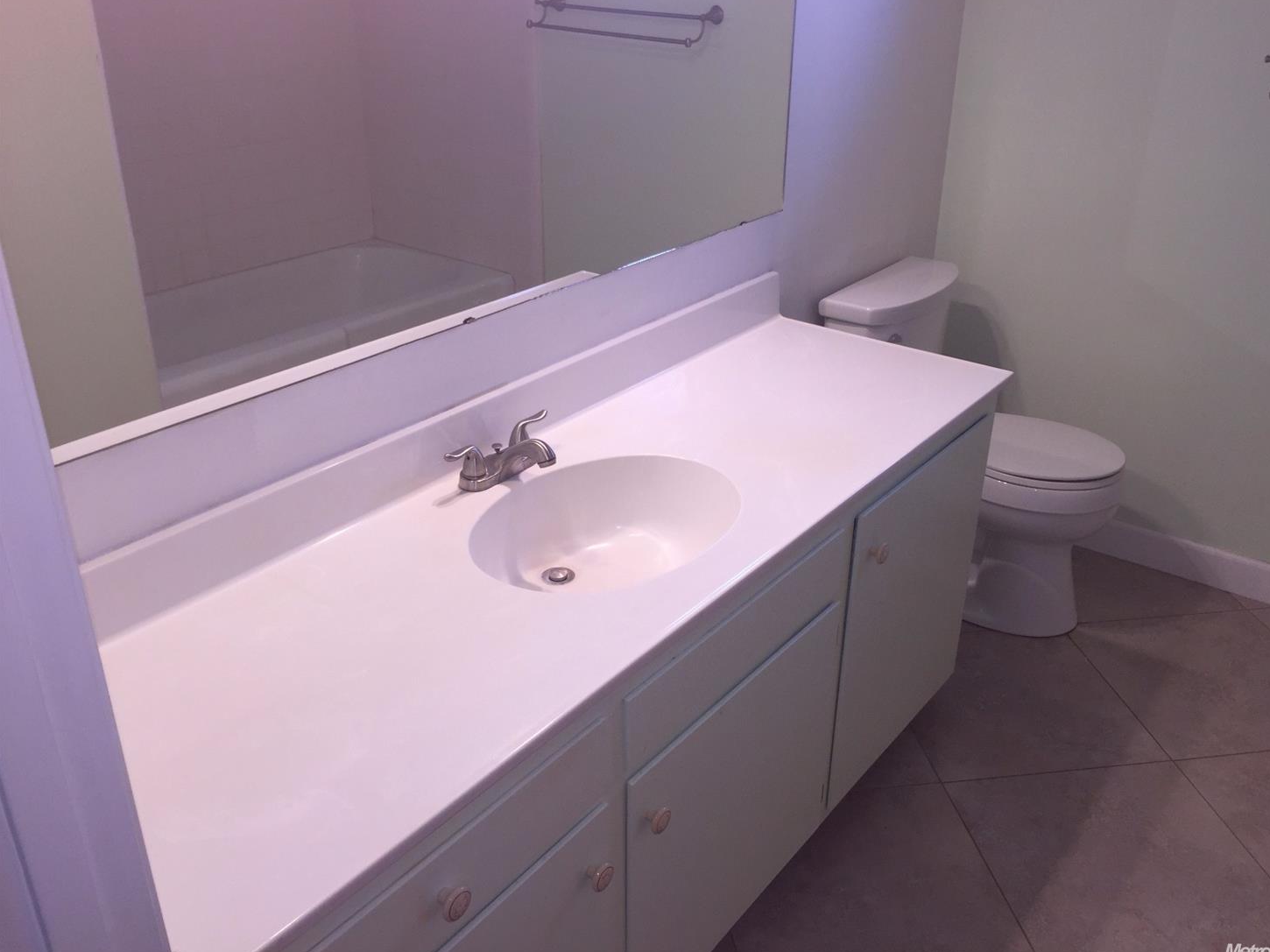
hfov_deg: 60.0
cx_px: 655
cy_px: 469
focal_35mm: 30
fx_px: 1100
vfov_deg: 46.8
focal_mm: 4.15
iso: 32
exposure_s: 1/47
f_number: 2.2
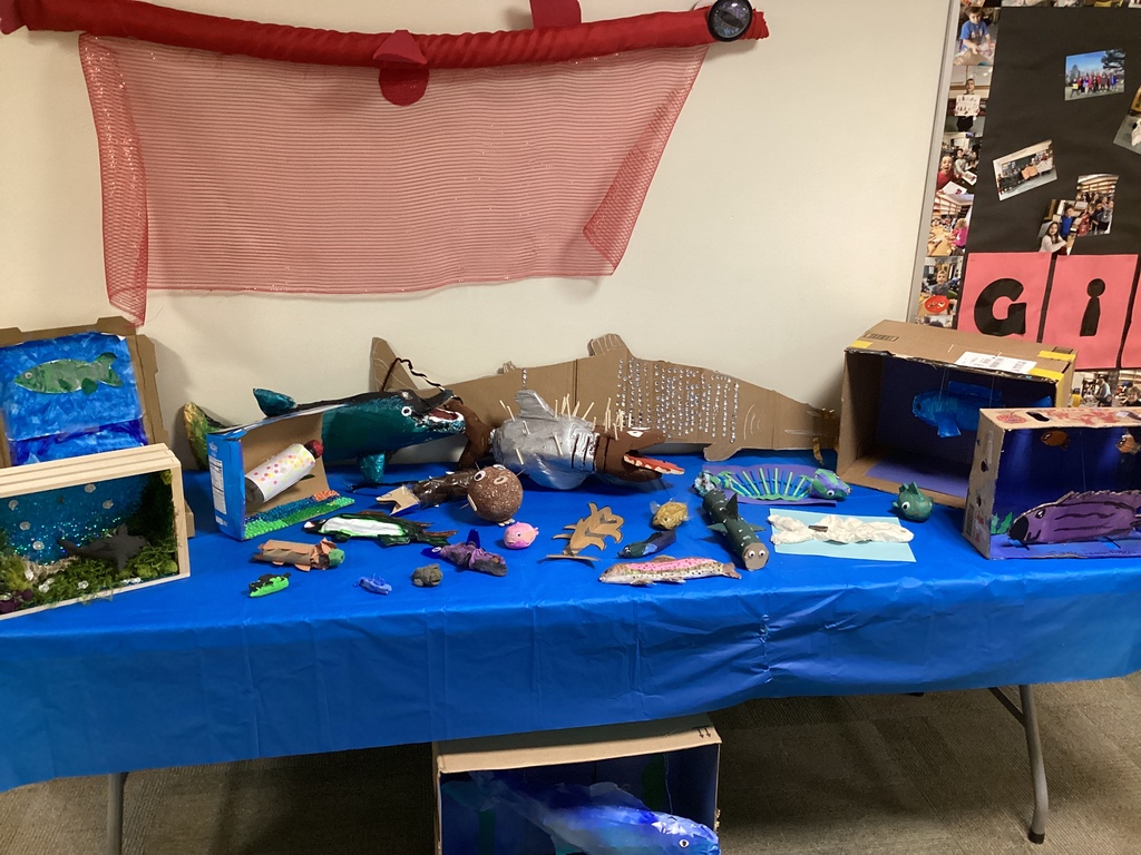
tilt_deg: -19.4
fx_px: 1022
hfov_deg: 58.4
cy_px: 428
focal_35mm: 31
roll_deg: -0.1
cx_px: 570
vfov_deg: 45.4
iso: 320
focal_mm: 3.3
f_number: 2.4
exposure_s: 1/40
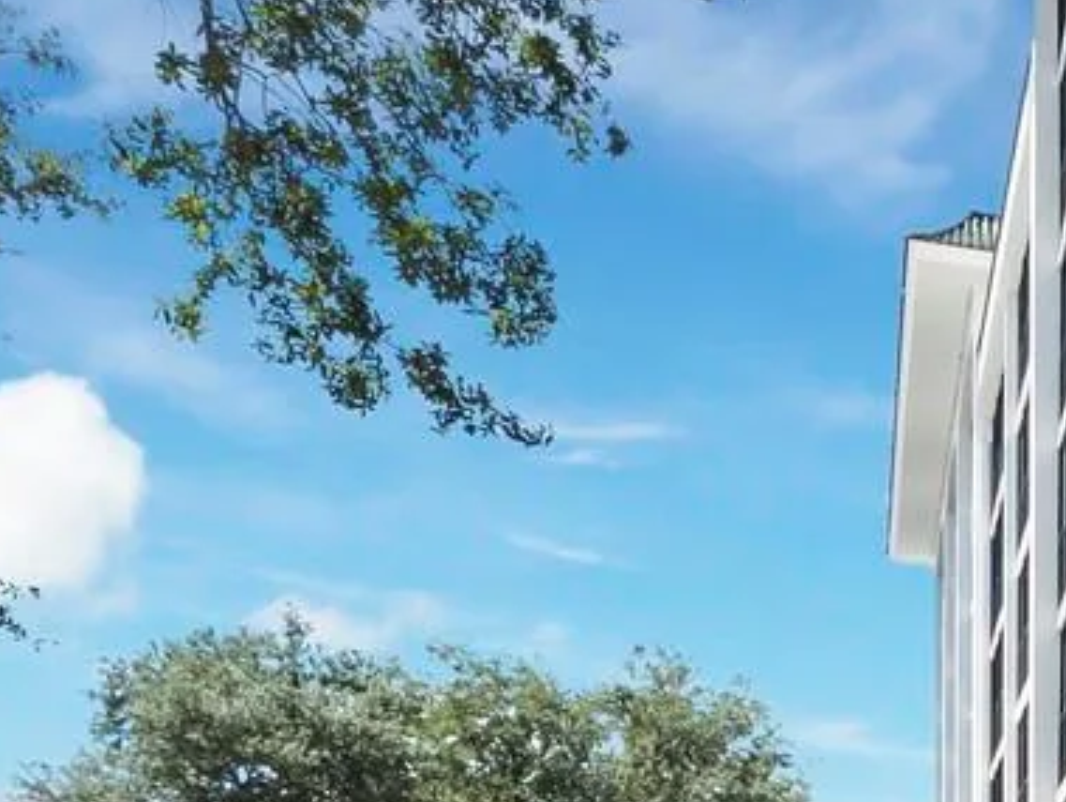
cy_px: 1161
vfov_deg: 21.4
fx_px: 1819
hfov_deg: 24.6
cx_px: 1636
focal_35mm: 59
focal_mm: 7
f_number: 10
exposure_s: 1/100
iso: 400
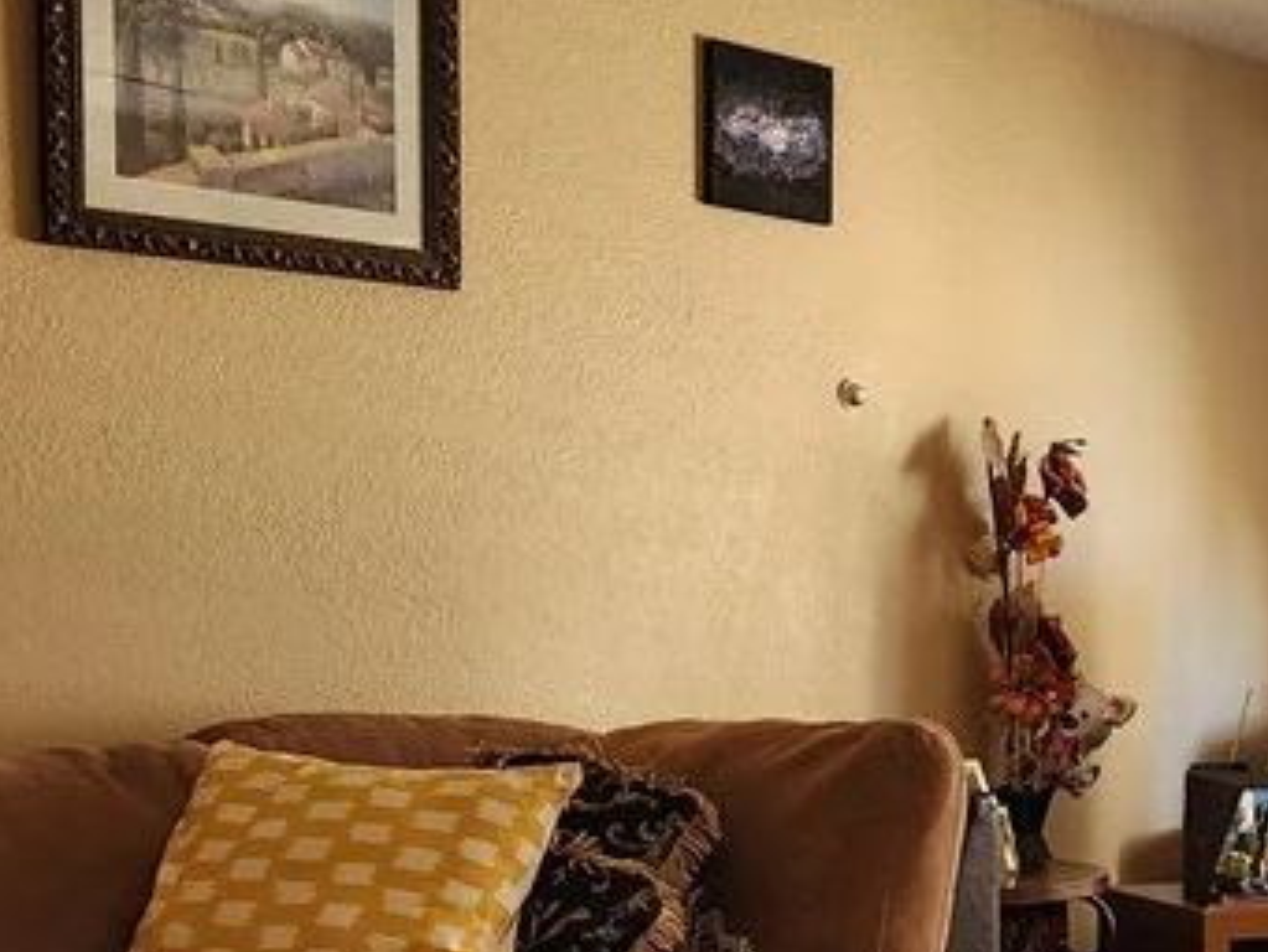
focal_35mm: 69
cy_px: 740
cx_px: 1119
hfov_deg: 27.2
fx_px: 2528
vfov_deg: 21.1
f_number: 1.8
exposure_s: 1/120
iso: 320
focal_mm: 5.4
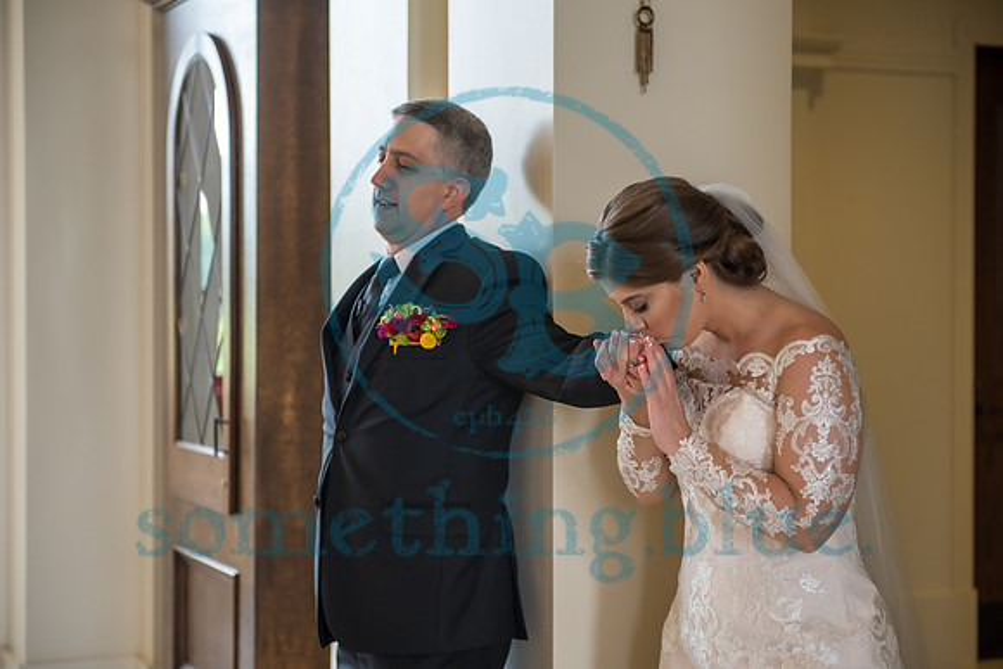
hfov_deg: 28.3
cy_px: 335
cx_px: 507
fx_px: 1987
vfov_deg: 19.1
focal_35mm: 71
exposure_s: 1/160
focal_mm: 70
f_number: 2.8
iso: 640
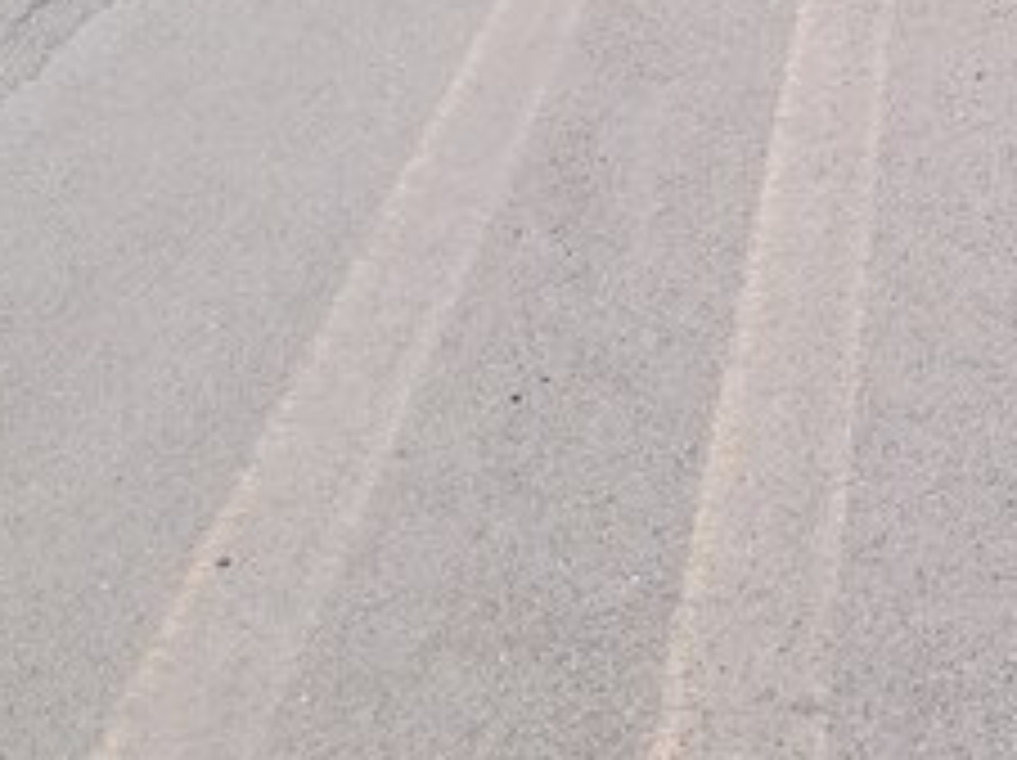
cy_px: -313
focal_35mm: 79
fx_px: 2319
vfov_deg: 17.2
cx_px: 1026
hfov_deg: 23.6
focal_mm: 3.6
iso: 40
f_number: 1.9
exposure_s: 1/1938
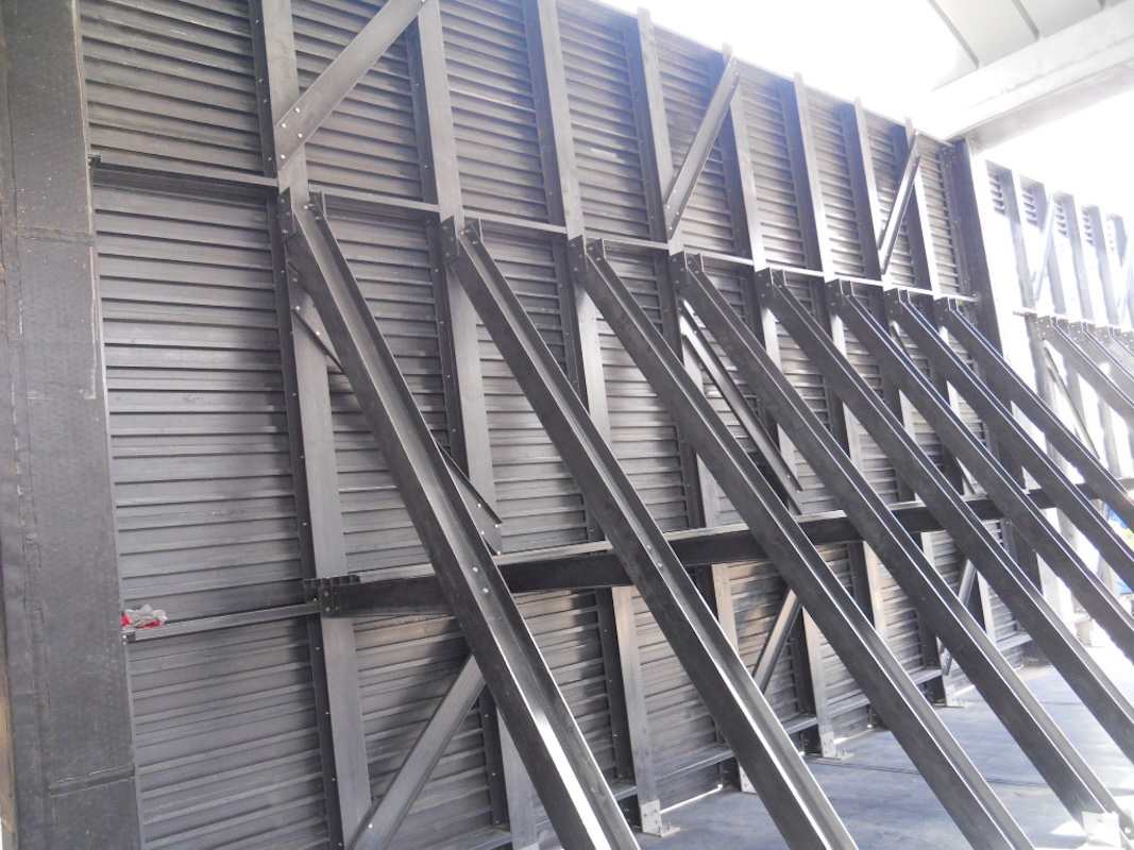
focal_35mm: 28
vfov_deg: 49.7
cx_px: 567
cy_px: 425
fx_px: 917
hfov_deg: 63.4
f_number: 2.7
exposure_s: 1/160
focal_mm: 5
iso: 400
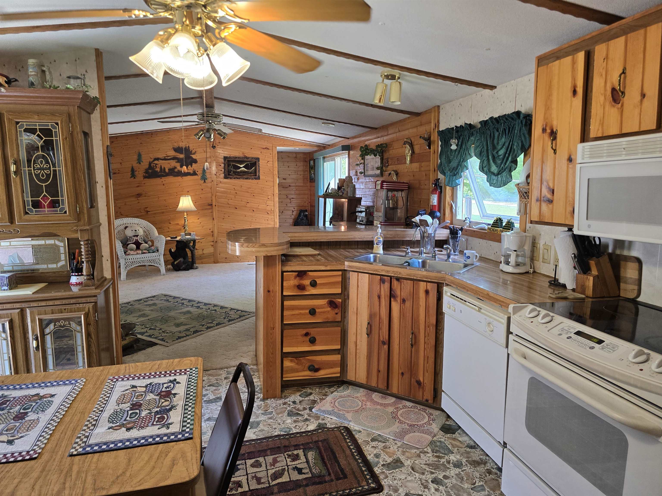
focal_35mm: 23
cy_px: 248
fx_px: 440
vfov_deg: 58.9
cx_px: 331
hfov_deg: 73.9
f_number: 1.7
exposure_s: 1/120
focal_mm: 6.3
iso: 160
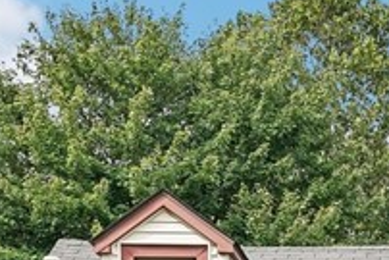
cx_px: 478
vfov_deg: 9.6
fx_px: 1395
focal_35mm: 129
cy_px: 594
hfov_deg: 15.3
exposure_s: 1/100
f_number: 8
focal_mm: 24
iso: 100
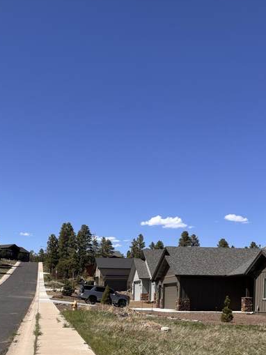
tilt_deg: -2.1
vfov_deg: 36.3
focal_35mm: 49
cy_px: 325
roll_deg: -0.7
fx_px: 502
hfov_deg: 29.3
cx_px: 75
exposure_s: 1/4630
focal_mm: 5.96
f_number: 1.6
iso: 50
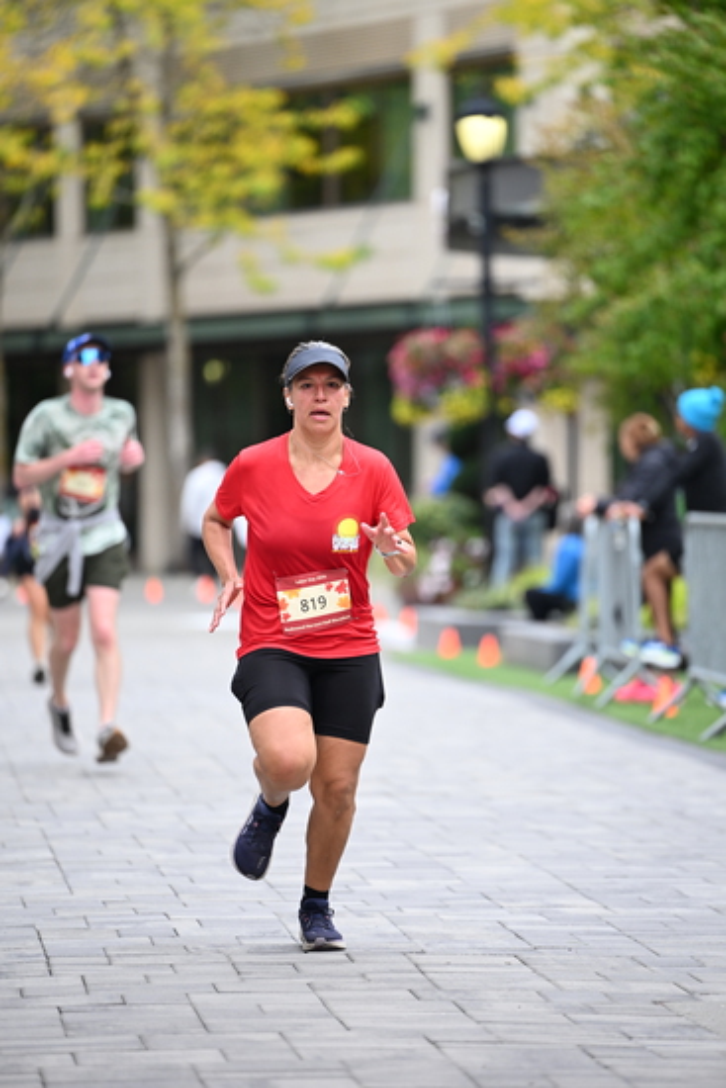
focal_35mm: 200
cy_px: 544
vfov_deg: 10.3
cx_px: 363
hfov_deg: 6.9
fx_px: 6046
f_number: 2.8
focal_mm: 200
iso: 640
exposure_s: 1/1600
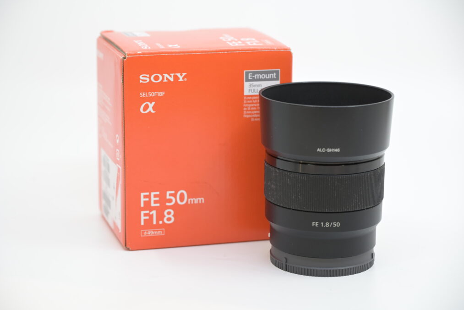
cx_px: 231
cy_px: 156
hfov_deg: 21.2
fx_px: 1238
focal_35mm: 96
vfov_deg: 14.3
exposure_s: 1/125
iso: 640
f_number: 6.3
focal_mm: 95
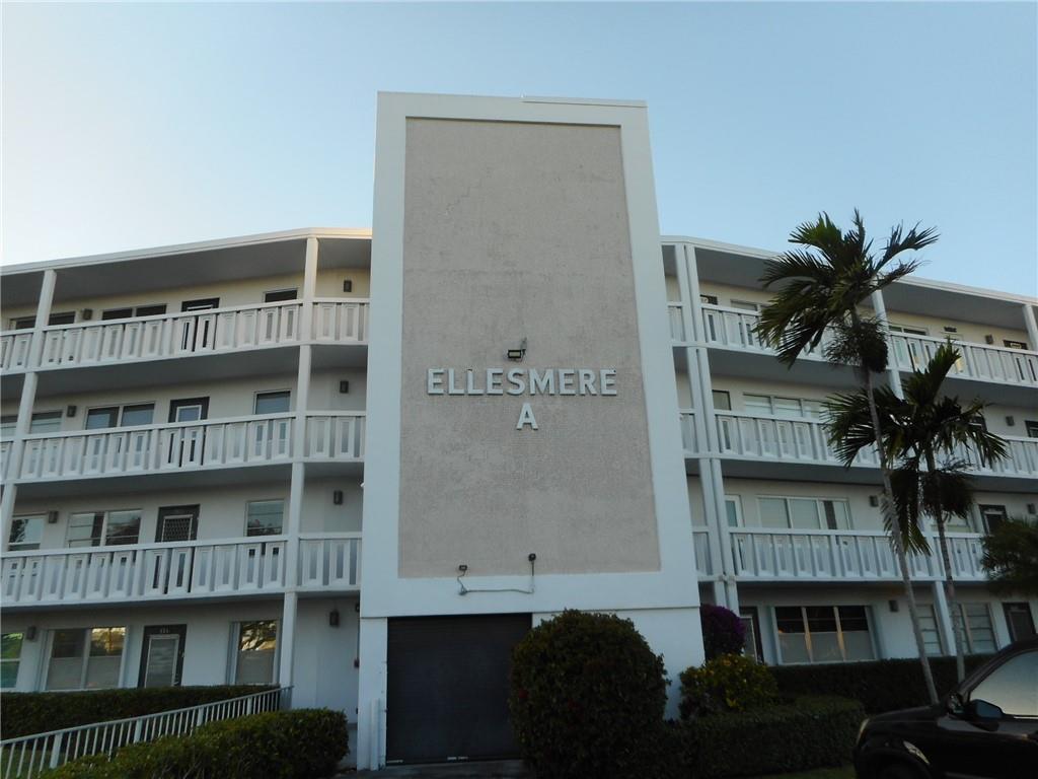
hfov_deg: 69.4
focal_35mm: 25
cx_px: 519
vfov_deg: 54.9
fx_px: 750
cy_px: 390
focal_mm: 4.5
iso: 80
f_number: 3.7
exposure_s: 1/125
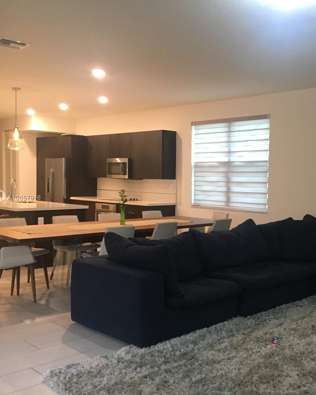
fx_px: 444
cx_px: 254
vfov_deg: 47.9
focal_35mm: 38
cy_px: 198
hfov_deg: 37.7
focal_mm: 4.15
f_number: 2.2
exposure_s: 1/30
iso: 160
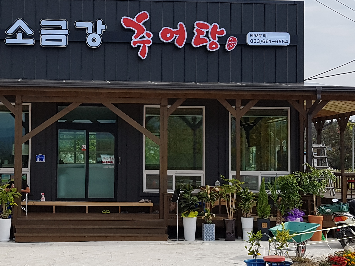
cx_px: 95
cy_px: 110
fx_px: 677
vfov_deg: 22.2
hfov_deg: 29.0
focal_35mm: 66
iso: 50
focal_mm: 4.2
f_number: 1.7
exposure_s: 1/2440
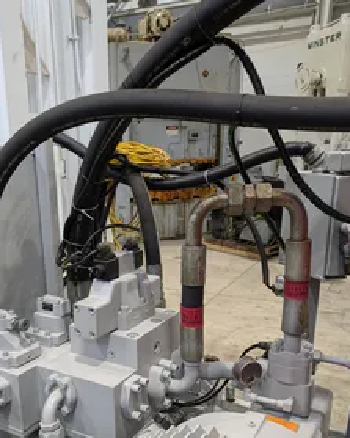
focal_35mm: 35
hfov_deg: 41.9
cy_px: 301
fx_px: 453
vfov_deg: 50.4
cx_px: 129
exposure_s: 1/24
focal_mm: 5.43
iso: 56
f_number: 1.89
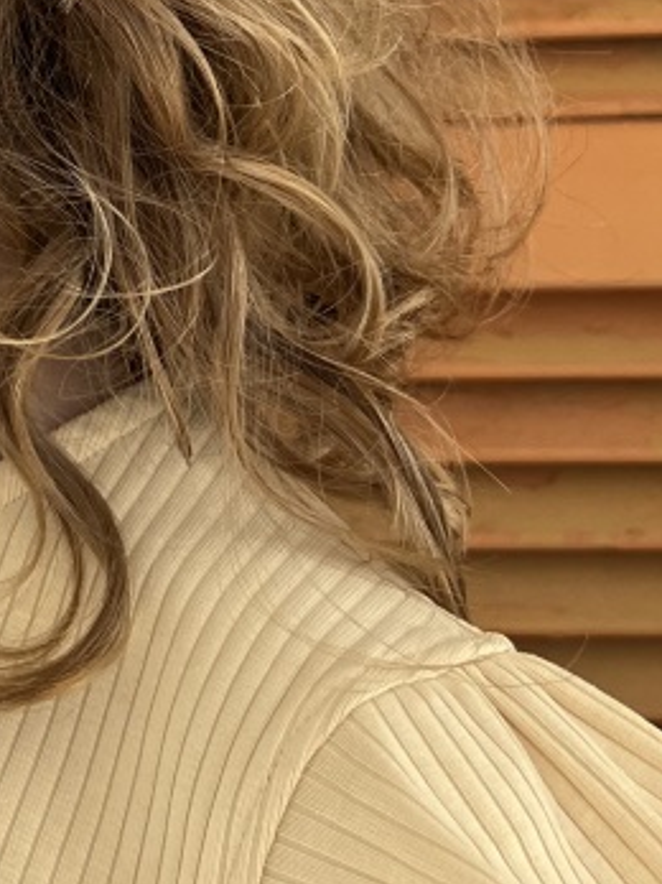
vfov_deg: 22.5
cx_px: -313
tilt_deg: +2.0
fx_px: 2041
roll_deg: +1.8
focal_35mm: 80
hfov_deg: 16.8
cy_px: -182
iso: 50
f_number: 1.5
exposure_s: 1/866
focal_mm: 5.7
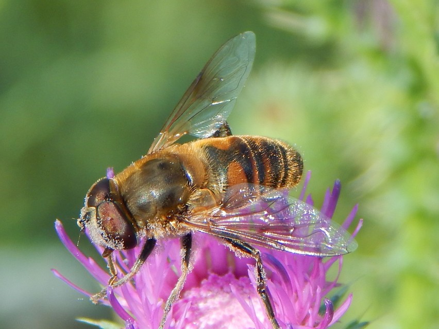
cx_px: 220
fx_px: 1662
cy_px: 164
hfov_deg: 15.0
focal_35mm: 131
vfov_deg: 11.3
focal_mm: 23.4
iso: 125
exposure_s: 1/400
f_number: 4.8
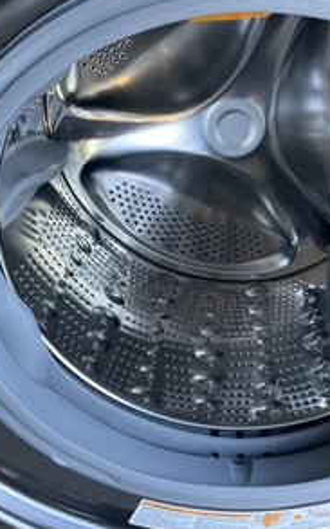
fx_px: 605
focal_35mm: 42
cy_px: 262
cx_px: 222
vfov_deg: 47.2
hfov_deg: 30.3
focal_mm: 3
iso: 200
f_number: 1.8
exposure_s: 1/60
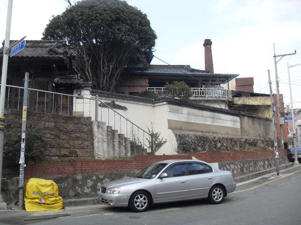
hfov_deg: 54.0
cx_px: 150
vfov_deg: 41.8
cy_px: 112
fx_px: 296
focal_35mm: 34
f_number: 7
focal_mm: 6.3
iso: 80
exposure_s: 1/90
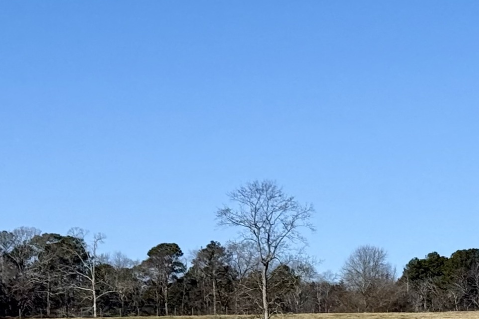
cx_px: 505
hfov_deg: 12.7
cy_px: 223
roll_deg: +0.3
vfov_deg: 8.6
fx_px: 2115
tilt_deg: +4.5
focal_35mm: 159
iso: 64
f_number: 1.78
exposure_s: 1/7143
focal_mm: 6.76
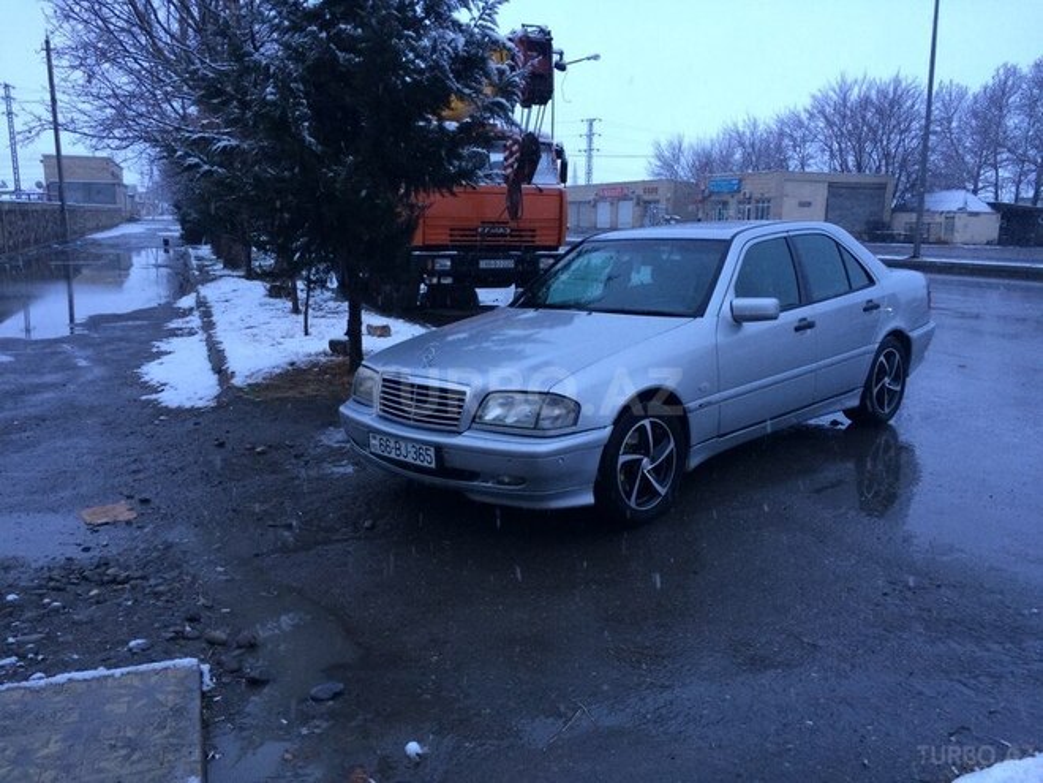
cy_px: 392
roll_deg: -1.3
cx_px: 522
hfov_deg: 61.7
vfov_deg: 48.2
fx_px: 874
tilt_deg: -10.8
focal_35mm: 29
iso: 80
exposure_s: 1/33
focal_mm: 4.15
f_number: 2.2
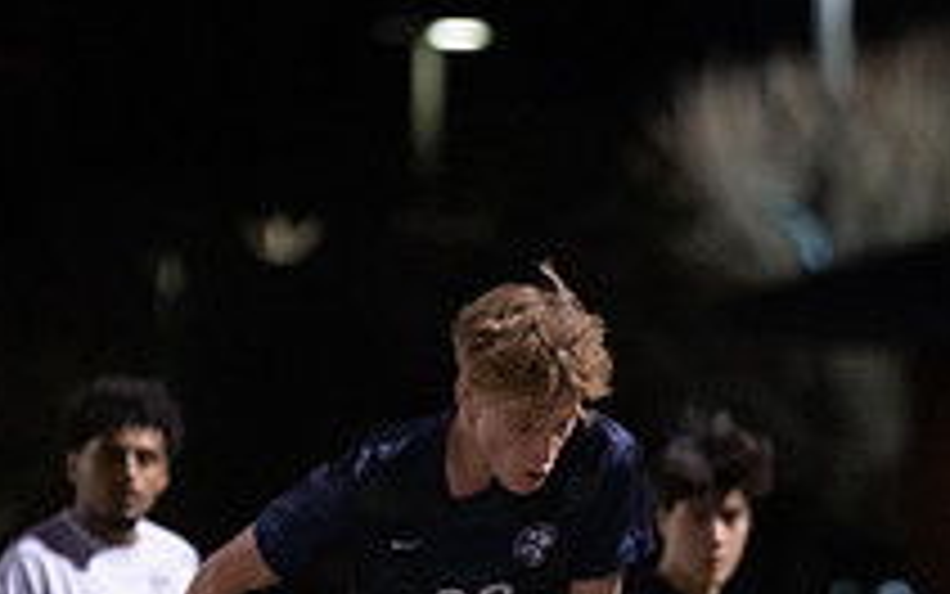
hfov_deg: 3.0
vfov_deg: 1.9
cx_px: 871
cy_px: 948
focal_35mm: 698
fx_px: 18076
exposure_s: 1/1000
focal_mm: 155
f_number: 2.8
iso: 2000
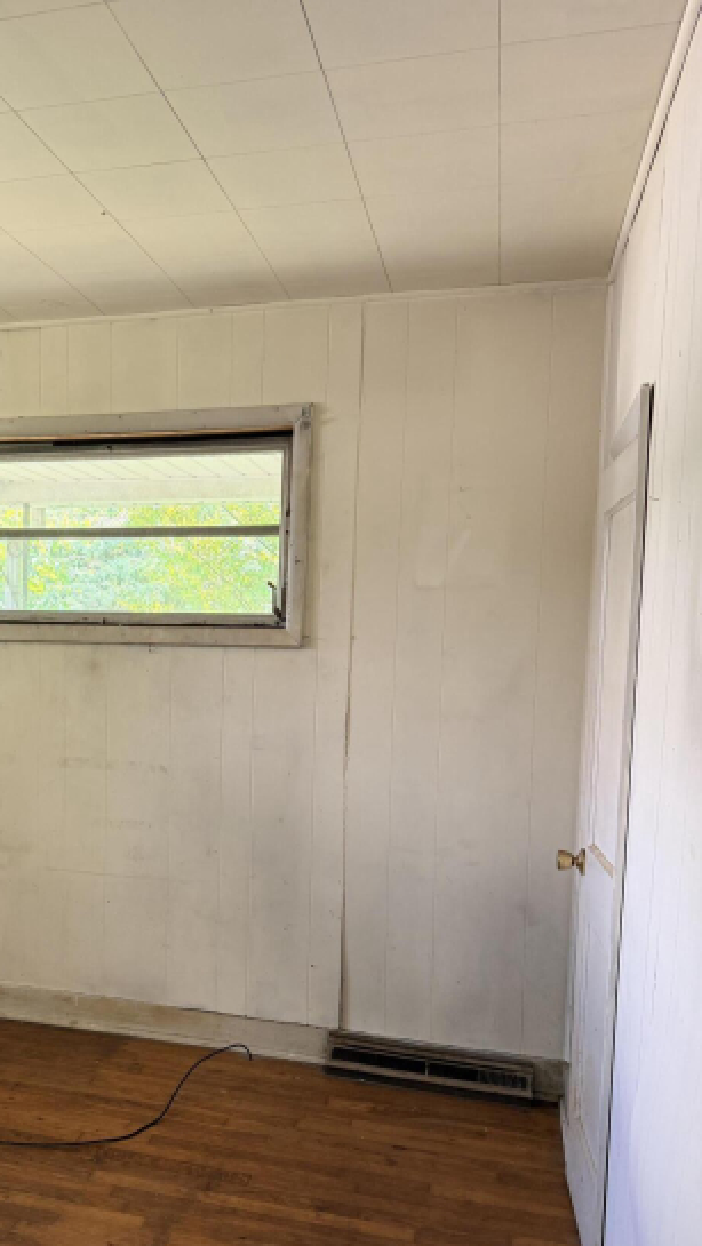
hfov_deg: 35.6
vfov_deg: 60.7
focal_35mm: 32
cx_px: 151
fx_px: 1058
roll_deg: -1.5
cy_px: 726
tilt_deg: -4.0
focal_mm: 6.76
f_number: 1.78
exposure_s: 1/126
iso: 200
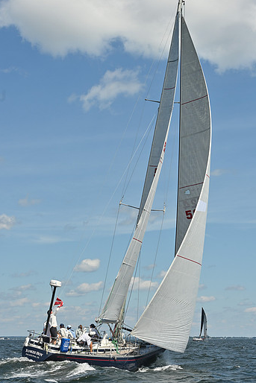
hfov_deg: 17.3
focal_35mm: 79
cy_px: 177
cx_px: 134
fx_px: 842
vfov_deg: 25.7
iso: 250
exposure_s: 1/1250
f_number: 9
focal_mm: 70
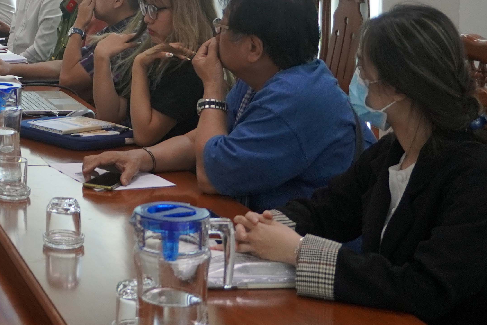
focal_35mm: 87
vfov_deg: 15.1
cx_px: -141
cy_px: -54
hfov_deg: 21.2
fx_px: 1182
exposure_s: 1/160
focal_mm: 21
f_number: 4
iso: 800
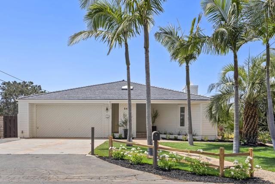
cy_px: 92
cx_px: 138
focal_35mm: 35
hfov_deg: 54.4
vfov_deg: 37.9
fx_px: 268
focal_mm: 35
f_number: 8
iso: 500
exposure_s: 1/500
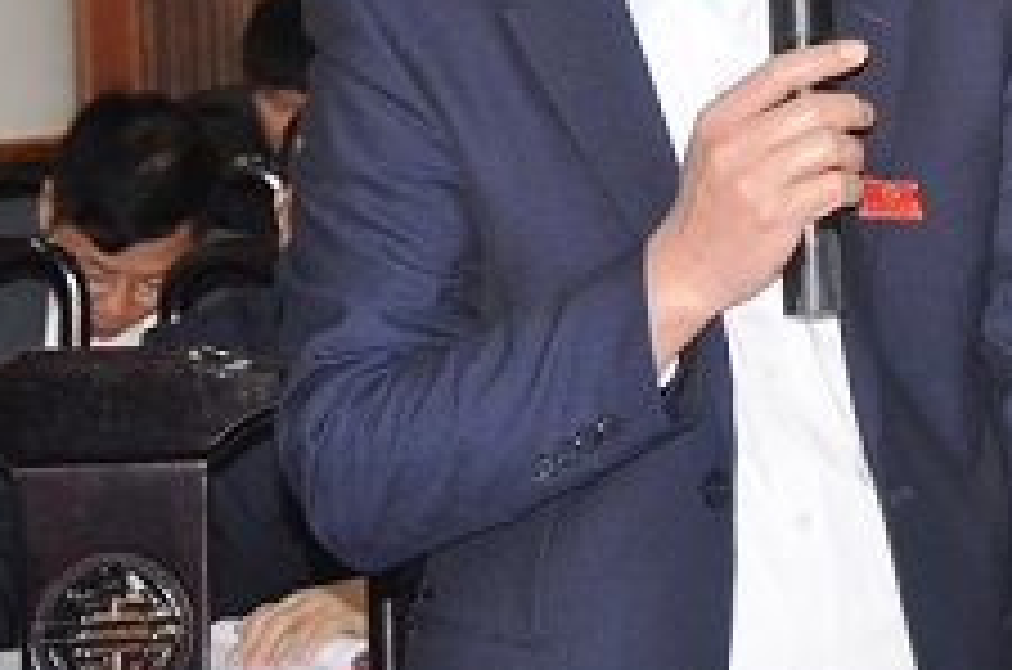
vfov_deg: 8.1
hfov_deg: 12.3
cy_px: -29
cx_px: 864
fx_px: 4685
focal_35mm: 167
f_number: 5
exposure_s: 1/60
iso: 720
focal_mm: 50
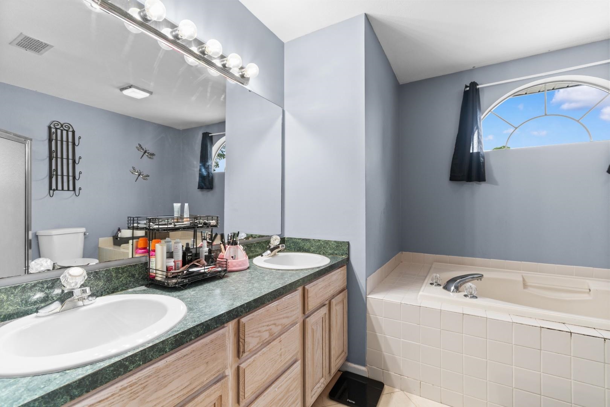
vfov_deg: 77.3
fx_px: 254
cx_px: 305
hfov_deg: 100.4
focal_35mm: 15
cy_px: 204
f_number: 4.5
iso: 100
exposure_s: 1/6
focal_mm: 10
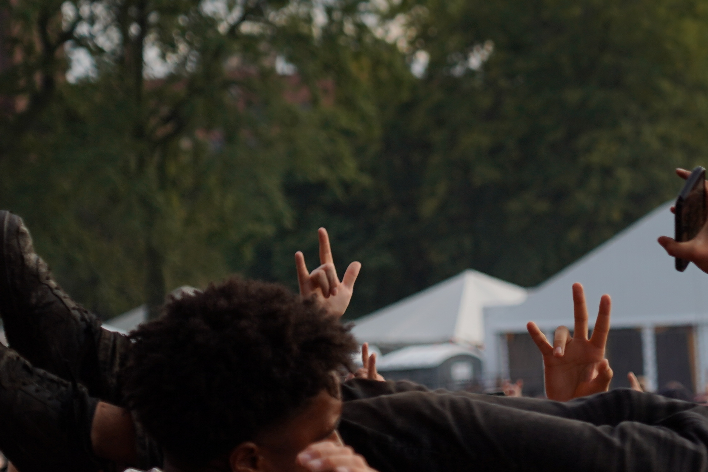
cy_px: 321
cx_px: 743
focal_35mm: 243
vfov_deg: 5.7
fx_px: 4779
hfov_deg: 8.4
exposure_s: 1/160
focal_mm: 80
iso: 100
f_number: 4.5
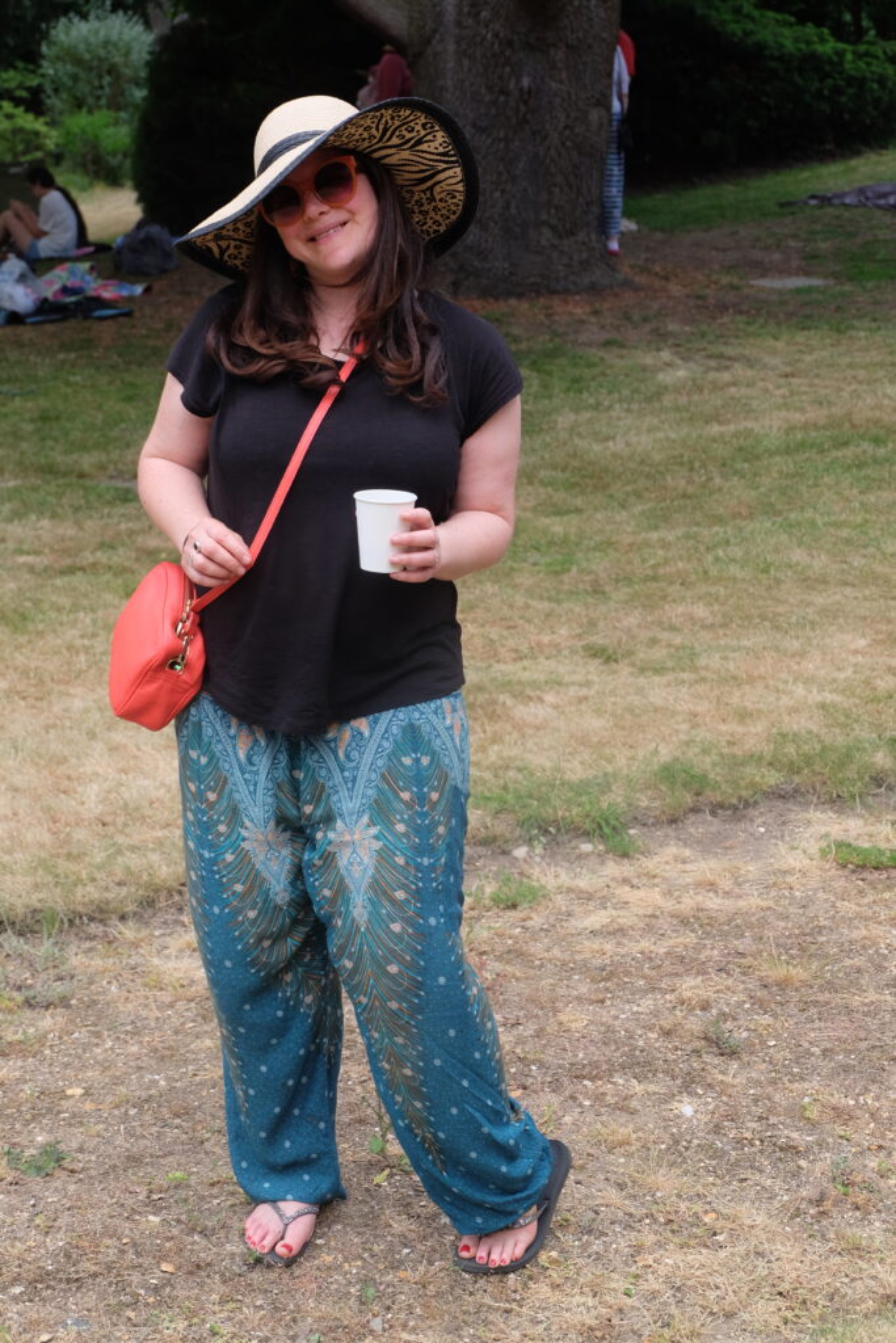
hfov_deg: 23.4
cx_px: 448
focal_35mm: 58
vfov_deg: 34.5
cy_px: 672
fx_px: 2164
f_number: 5.3
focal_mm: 38.7
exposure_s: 1/120
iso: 400
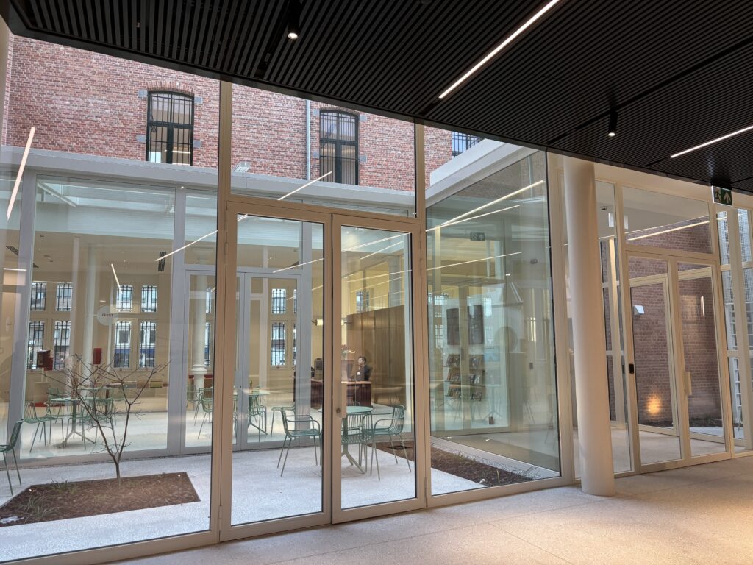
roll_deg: +0.5
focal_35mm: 26
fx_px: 566
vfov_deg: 53.1
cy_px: 282
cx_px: 376
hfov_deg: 67.3
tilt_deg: +6.9
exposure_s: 1/103
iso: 100
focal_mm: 5.96
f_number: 1.6
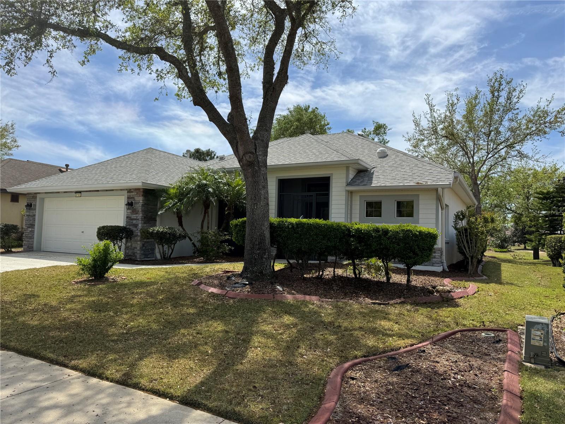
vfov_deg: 56.8
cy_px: 212
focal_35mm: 24
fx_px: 392
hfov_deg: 71.6
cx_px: 282
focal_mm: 6.76
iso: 80
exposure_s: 1/5348
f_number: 1.78
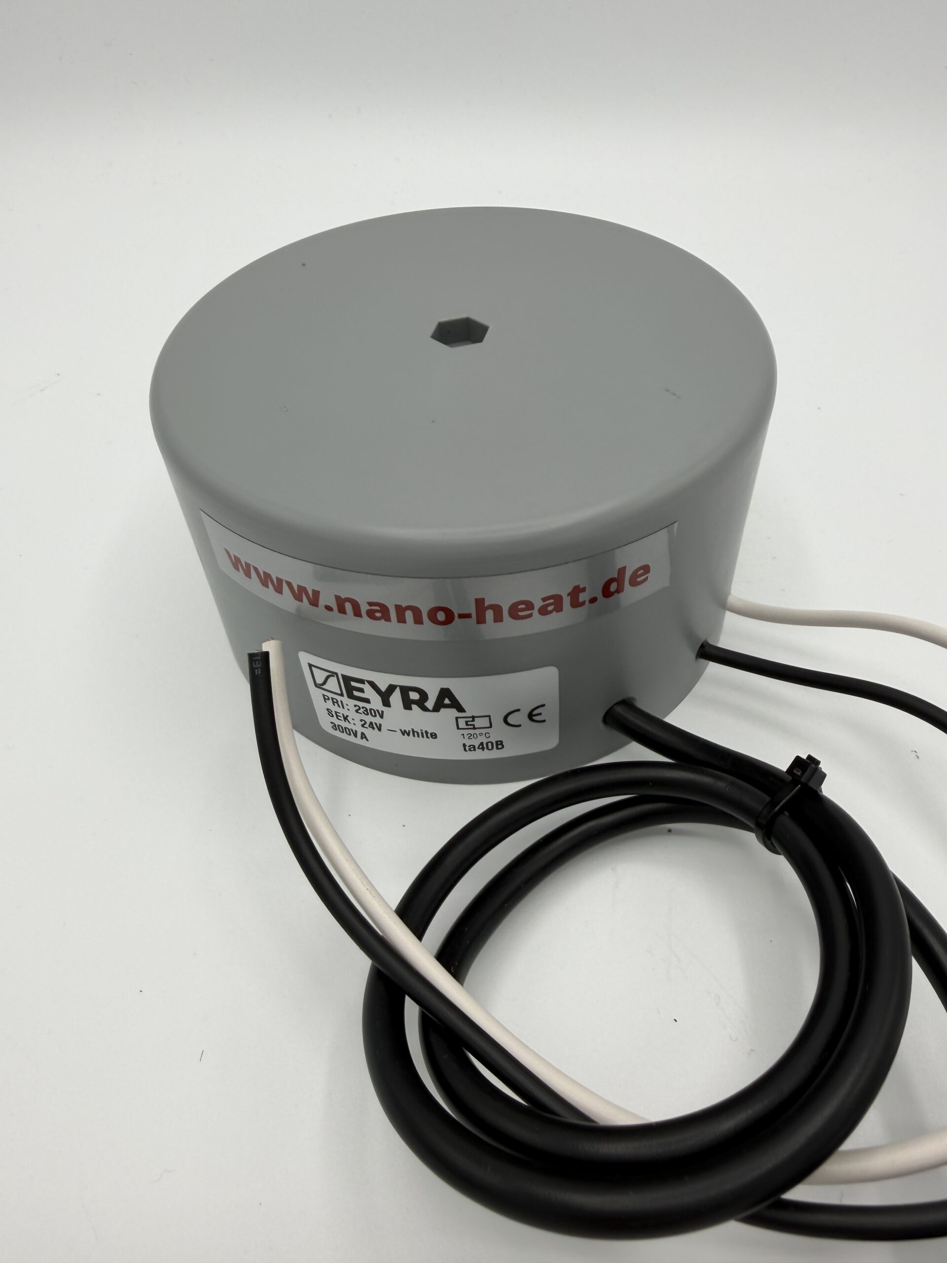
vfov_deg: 71.6
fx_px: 875
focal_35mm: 24
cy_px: 632
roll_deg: +2.1
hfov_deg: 56.8
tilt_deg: -44.5
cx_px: 474
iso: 32
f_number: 2.2
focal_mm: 2.22
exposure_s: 1/755
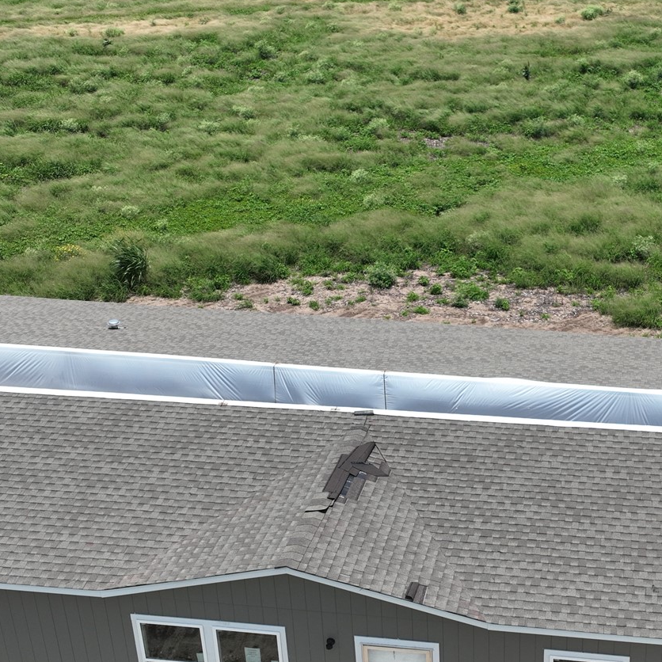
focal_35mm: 52
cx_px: 452
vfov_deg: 32.7
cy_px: 394
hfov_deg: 32.5
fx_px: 1125
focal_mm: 12.29
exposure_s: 1/2500
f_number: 2.8
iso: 100
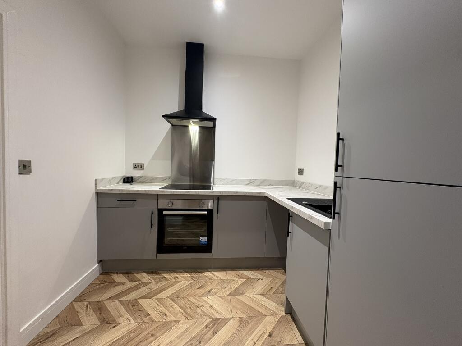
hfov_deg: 102.1
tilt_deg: -1.8
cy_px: 173
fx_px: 187
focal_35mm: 14
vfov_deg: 85.7
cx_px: 231
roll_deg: -1.4
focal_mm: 2.22
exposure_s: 1/50
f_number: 2.2
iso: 200
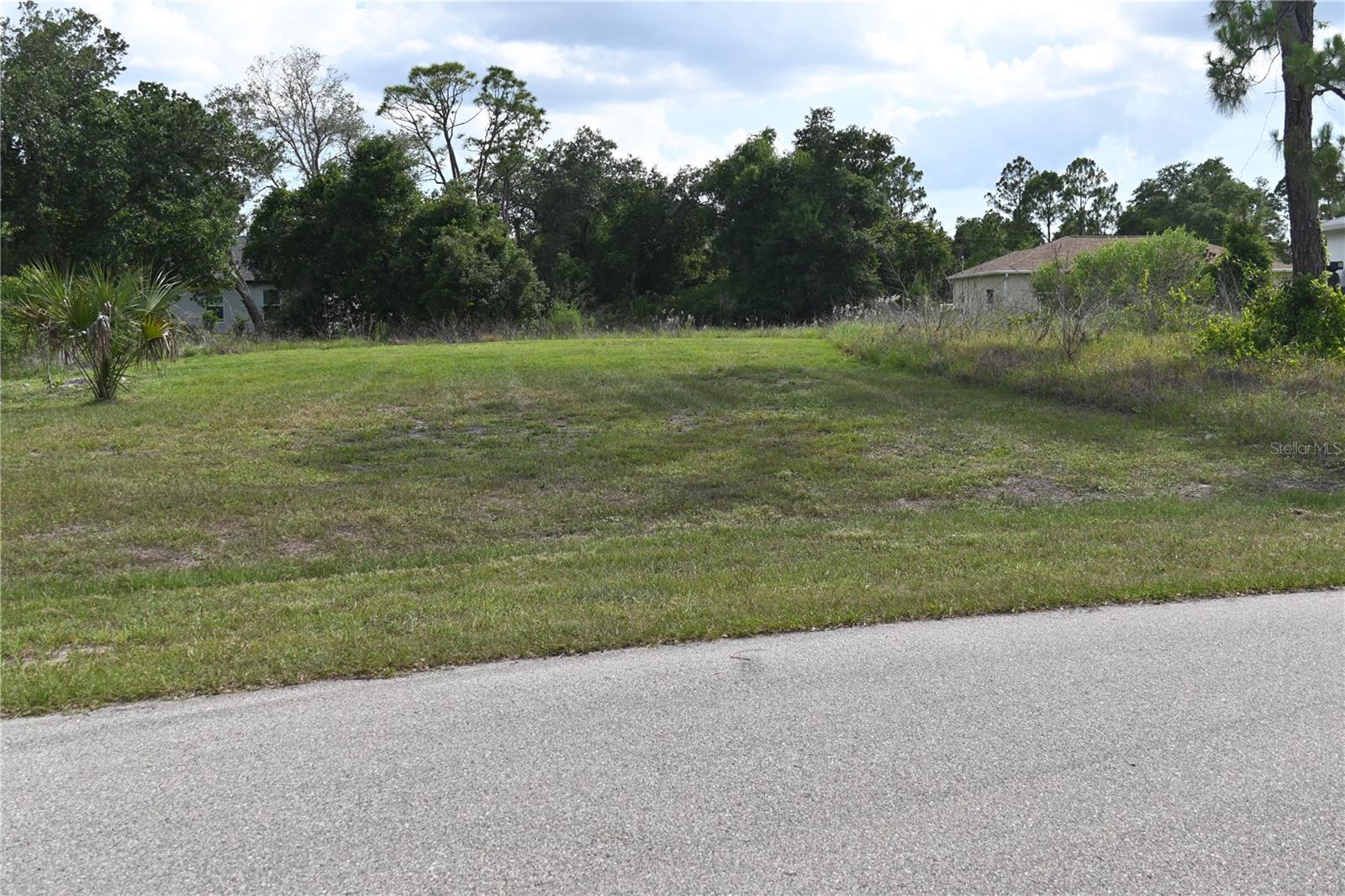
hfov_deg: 46.4
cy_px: 448
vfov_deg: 31.9
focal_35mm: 42
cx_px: 672
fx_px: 1569
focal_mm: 28
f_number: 7.1
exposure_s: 1/320
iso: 100
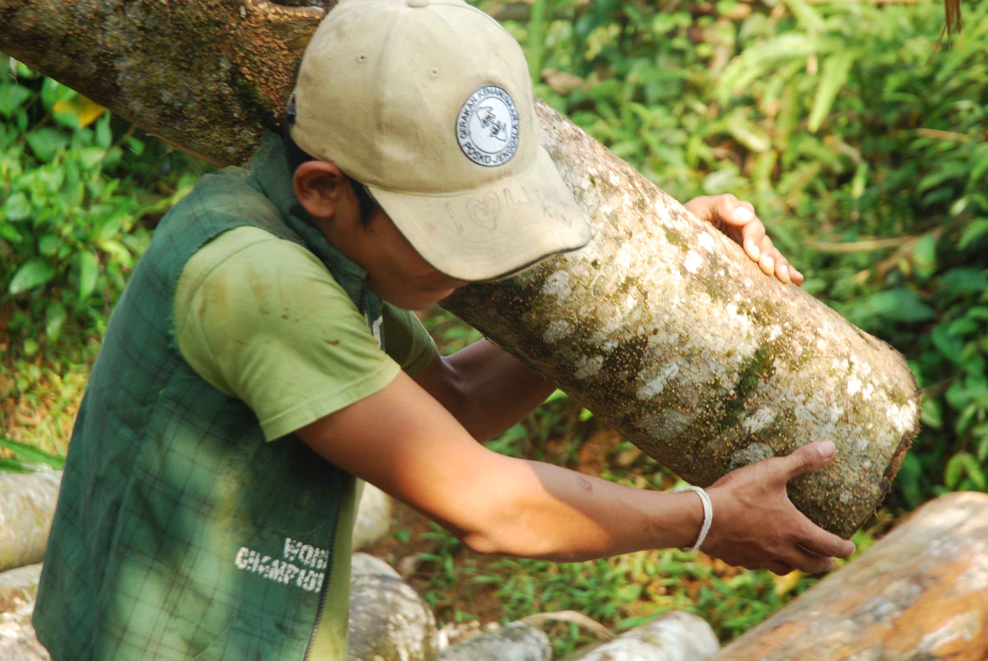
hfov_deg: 17.2
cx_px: 451
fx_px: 3270
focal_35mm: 119
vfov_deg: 11.6
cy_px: 347
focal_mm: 70
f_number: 4.5
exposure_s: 1/250
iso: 400
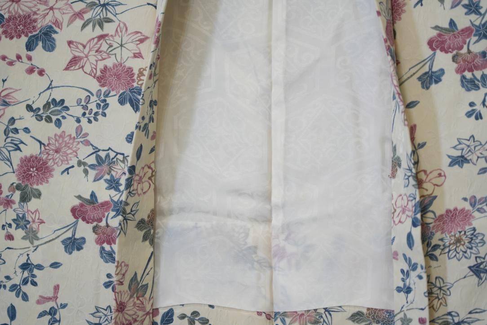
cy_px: 162
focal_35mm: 105
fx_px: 1421
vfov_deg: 13.0
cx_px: 244
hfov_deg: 19.5
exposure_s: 1/125
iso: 800
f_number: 4
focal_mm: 105
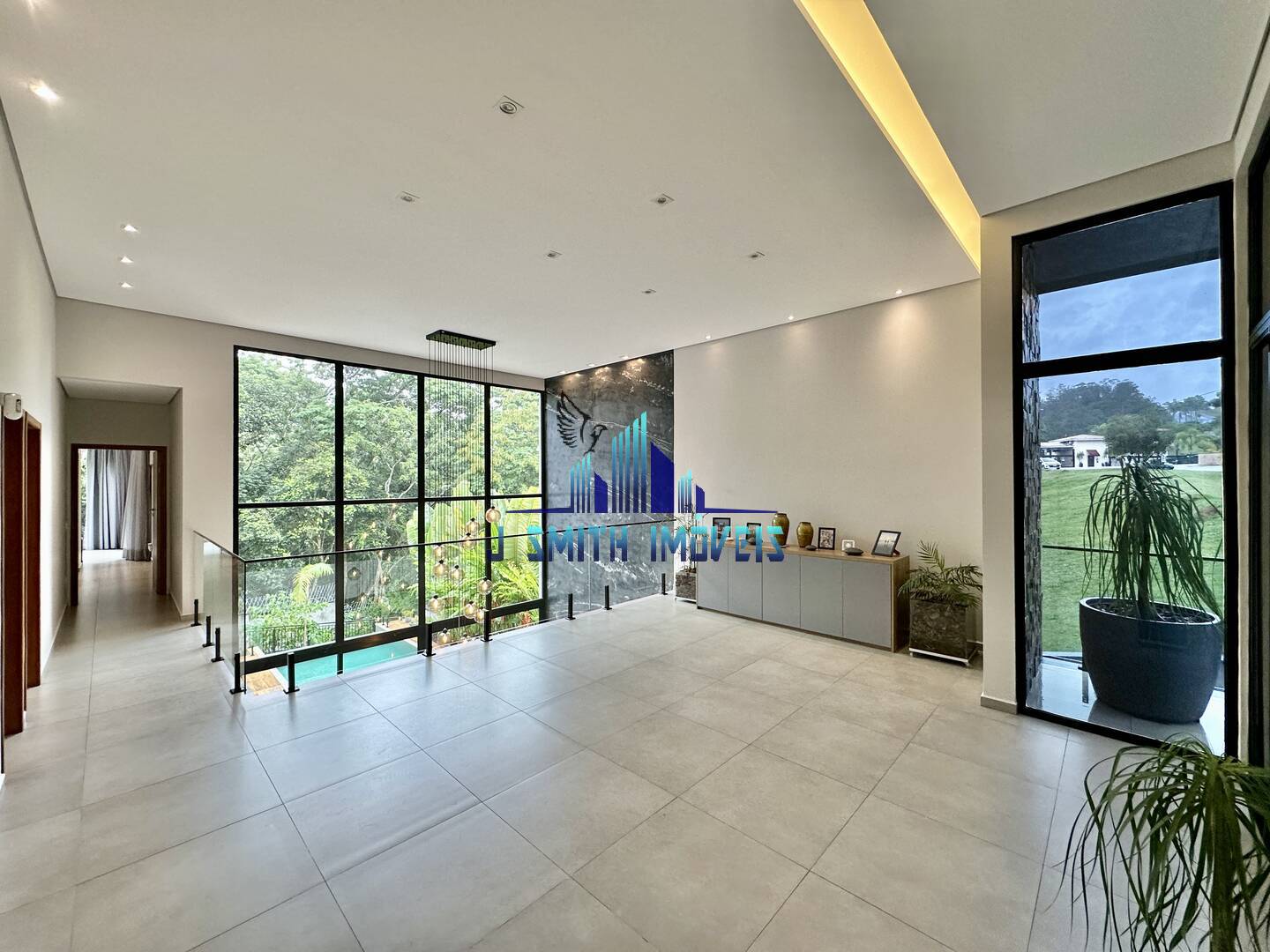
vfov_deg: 85.7
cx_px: 635
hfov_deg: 102.1
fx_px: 514
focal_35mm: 14
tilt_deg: +0.1
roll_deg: +0.2
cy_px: 476
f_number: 2.2
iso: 160
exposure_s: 1/120
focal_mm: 2.22
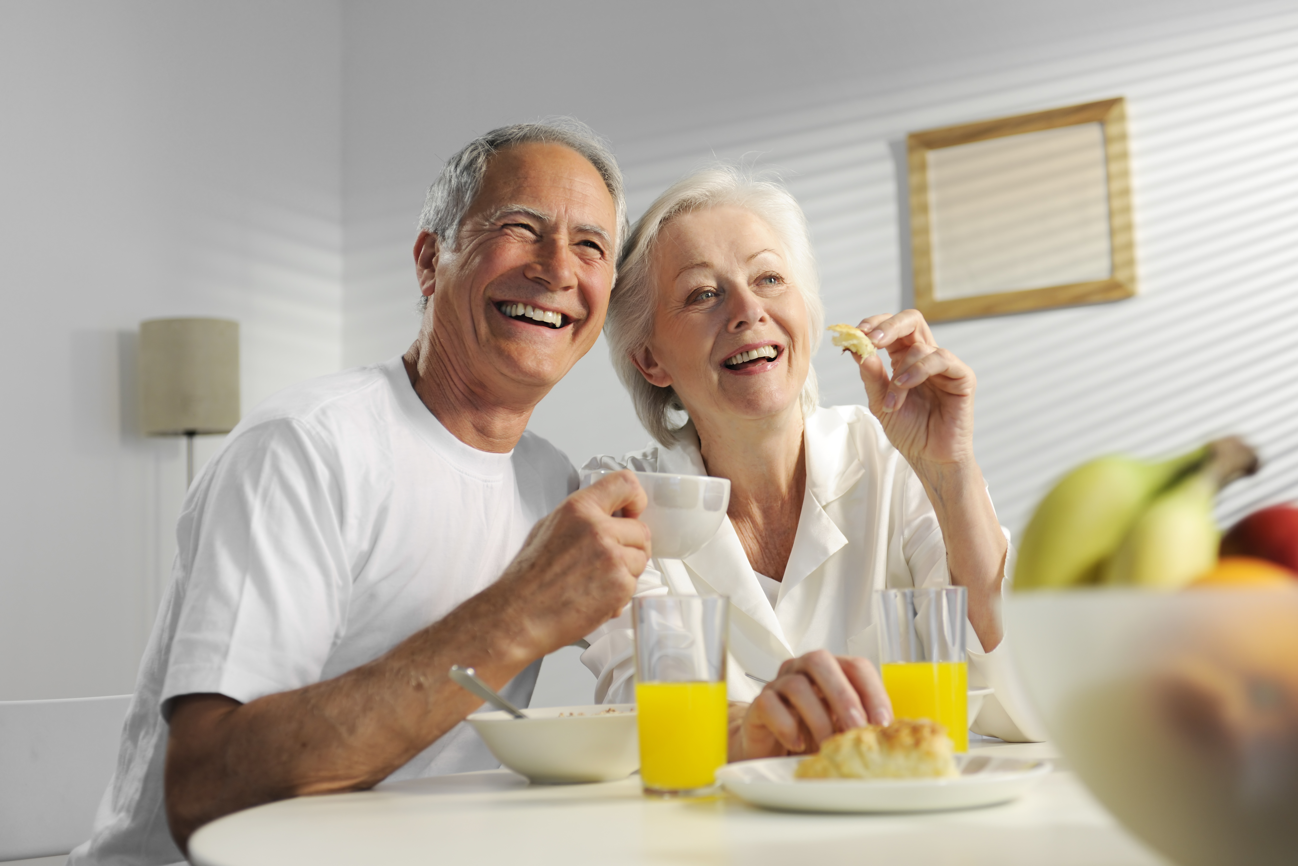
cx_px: 649
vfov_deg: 27.0
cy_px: 433
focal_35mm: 50
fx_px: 1803
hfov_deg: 39.6
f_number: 4
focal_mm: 50
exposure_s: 1/100
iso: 200
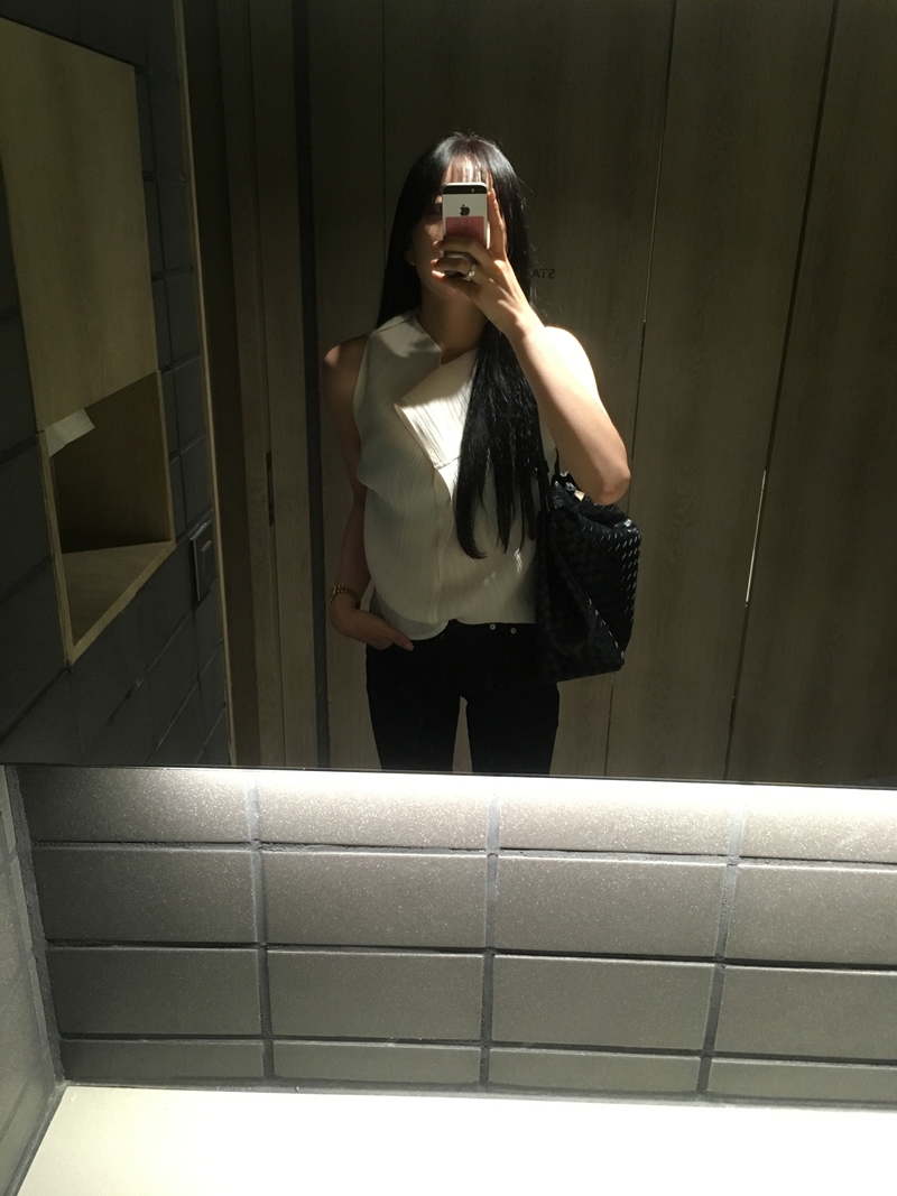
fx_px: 1002
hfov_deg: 48.2
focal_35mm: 29
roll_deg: -2.7
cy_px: 598
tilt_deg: -21.9
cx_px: 448
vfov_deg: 61.7
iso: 160
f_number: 2.2
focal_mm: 4.15
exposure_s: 1/30
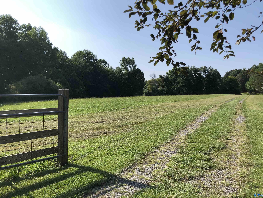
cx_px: 135
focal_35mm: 29
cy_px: 96
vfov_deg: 48.2
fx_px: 220
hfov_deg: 61.6
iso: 20
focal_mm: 3.99
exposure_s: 1/1845
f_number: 1.8
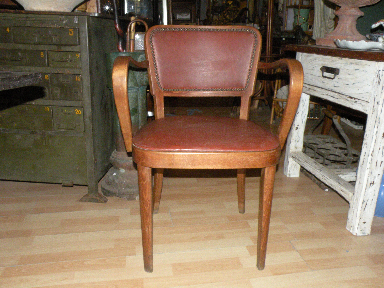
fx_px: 366
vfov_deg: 42.9
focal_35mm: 33
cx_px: 192
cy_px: 144
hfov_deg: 55.4
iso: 334
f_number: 8
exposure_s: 1/60
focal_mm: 5.8
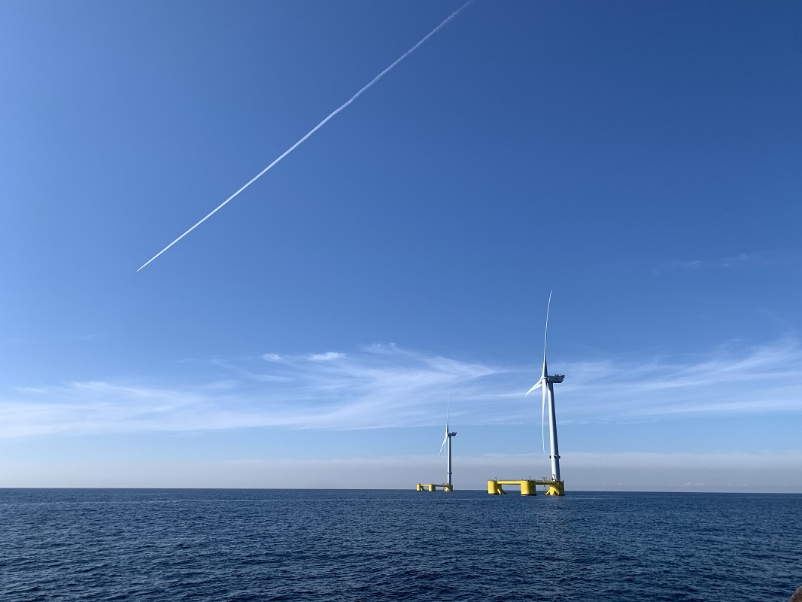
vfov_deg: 53.1
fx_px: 603
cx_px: 401
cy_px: 301
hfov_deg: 67.3
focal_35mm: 26
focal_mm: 4.25
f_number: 1.8
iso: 25
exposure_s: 1/3289
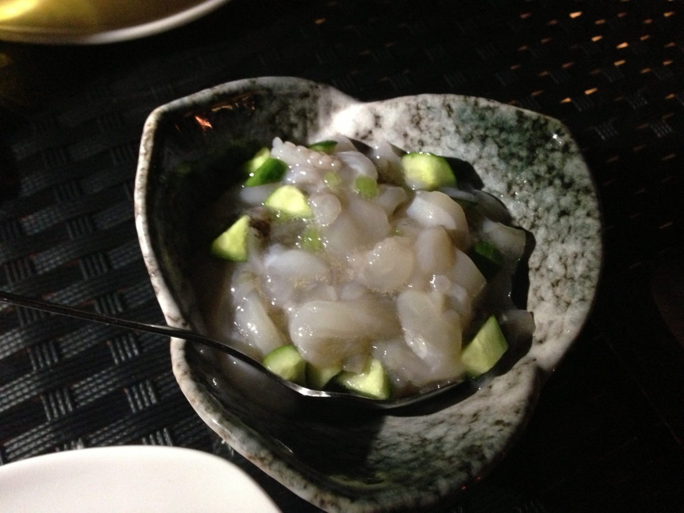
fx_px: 652
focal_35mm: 33
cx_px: 342
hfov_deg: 55.4
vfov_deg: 42.9
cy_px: 256
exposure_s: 1/15
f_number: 2.4
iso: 640
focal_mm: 4.13
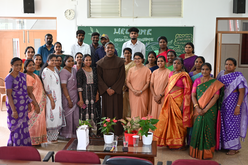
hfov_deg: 39.6
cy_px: 82
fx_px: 345
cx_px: 124
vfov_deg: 27.0
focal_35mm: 50
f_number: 2.8
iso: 1100
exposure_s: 1/125
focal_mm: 50
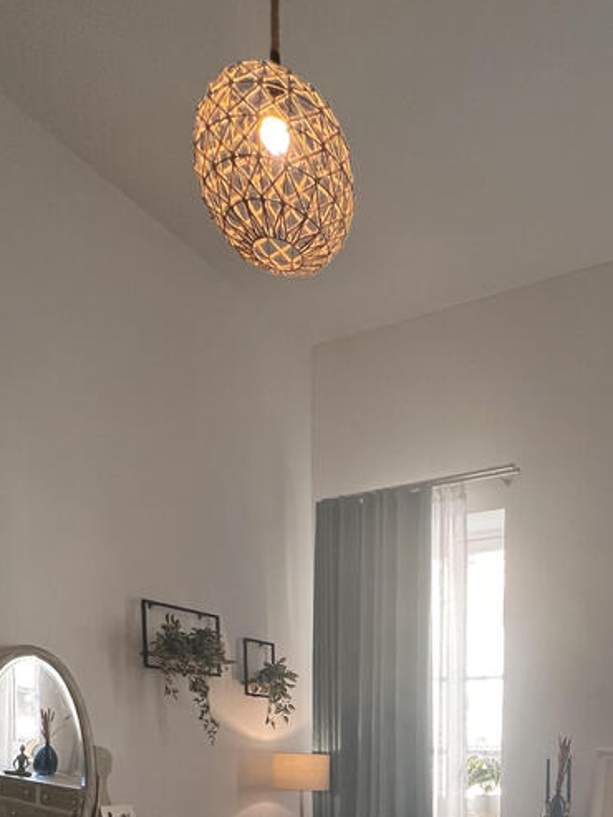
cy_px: 825
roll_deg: -1.0
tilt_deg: -5.1
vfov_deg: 51.6
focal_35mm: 27
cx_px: 509
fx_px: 637
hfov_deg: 47.9
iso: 160
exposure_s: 1/100
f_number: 1.8
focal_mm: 1.57
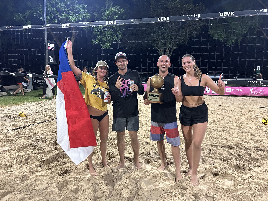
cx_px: 134
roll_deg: -0.2
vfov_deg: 53.1
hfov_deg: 67.3
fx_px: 201
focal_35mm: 26
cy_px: 100
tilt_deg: -7.1
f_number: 1.5
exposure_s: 1/40
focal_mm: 5.7
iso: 500
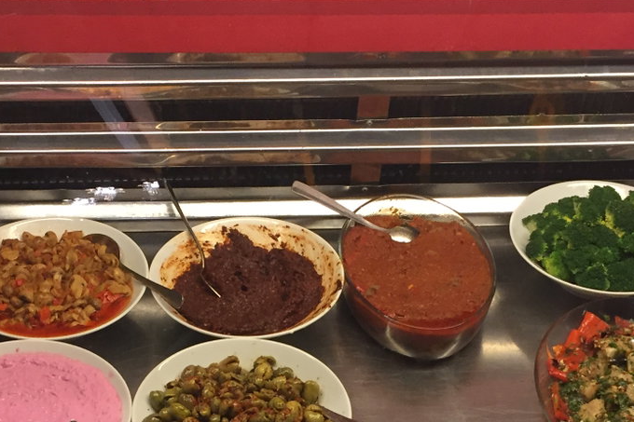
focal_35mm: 71
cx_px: 280
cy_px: 407
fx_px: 1250
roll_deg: -0.3
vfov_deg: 18.7
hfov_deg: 28.4
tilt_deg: -37.1
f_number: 2.2
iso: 160
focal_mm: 4.15
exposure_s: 1/33
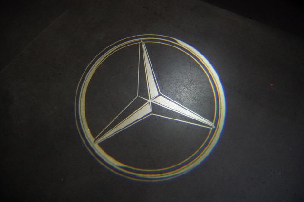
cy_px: 101
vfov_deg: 53.1
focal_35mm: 24
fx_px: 203
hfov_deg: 73.8
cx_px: 152
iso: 10000
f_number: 4
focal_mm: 16
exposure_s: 1/60
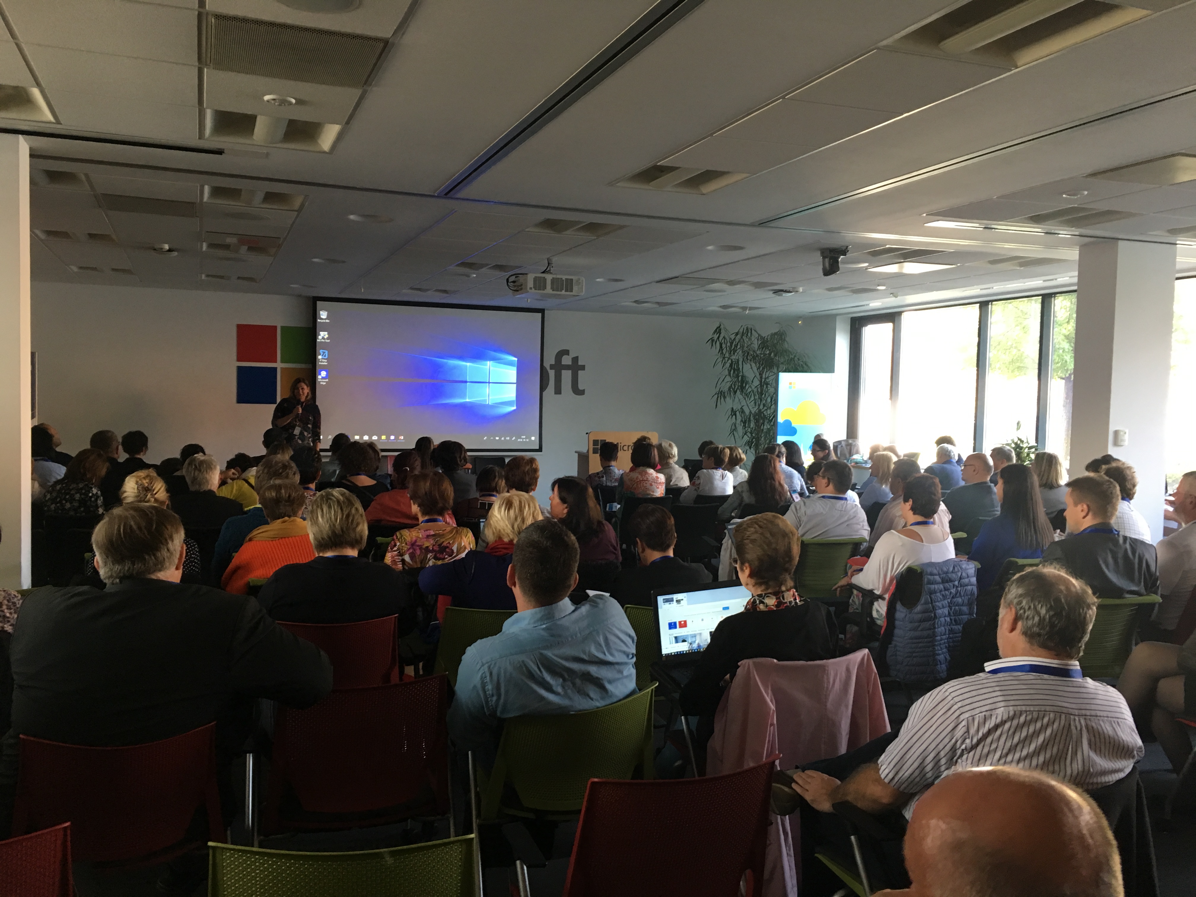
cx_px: 598
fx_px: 1002
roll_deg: -1.1
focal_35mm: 29
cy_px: 448
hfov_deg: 61.7
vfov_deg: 48.2
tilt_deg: -1.5
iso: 125
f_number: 2.2
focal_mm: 4.15
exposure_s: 1/33
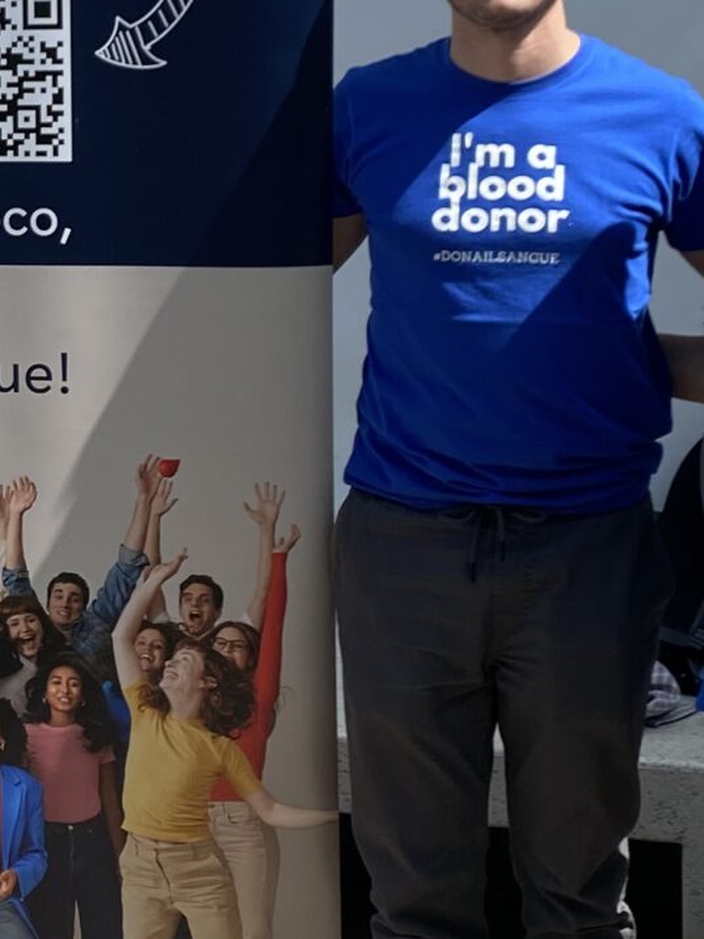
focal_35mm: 93
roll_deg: +0.6
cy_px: 218
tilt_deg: -3.4
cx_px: -126
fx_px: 2522
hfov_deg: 15.4
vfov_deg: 20.9
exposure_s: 1/1927
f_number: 1.8
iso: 32
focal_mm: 4.25
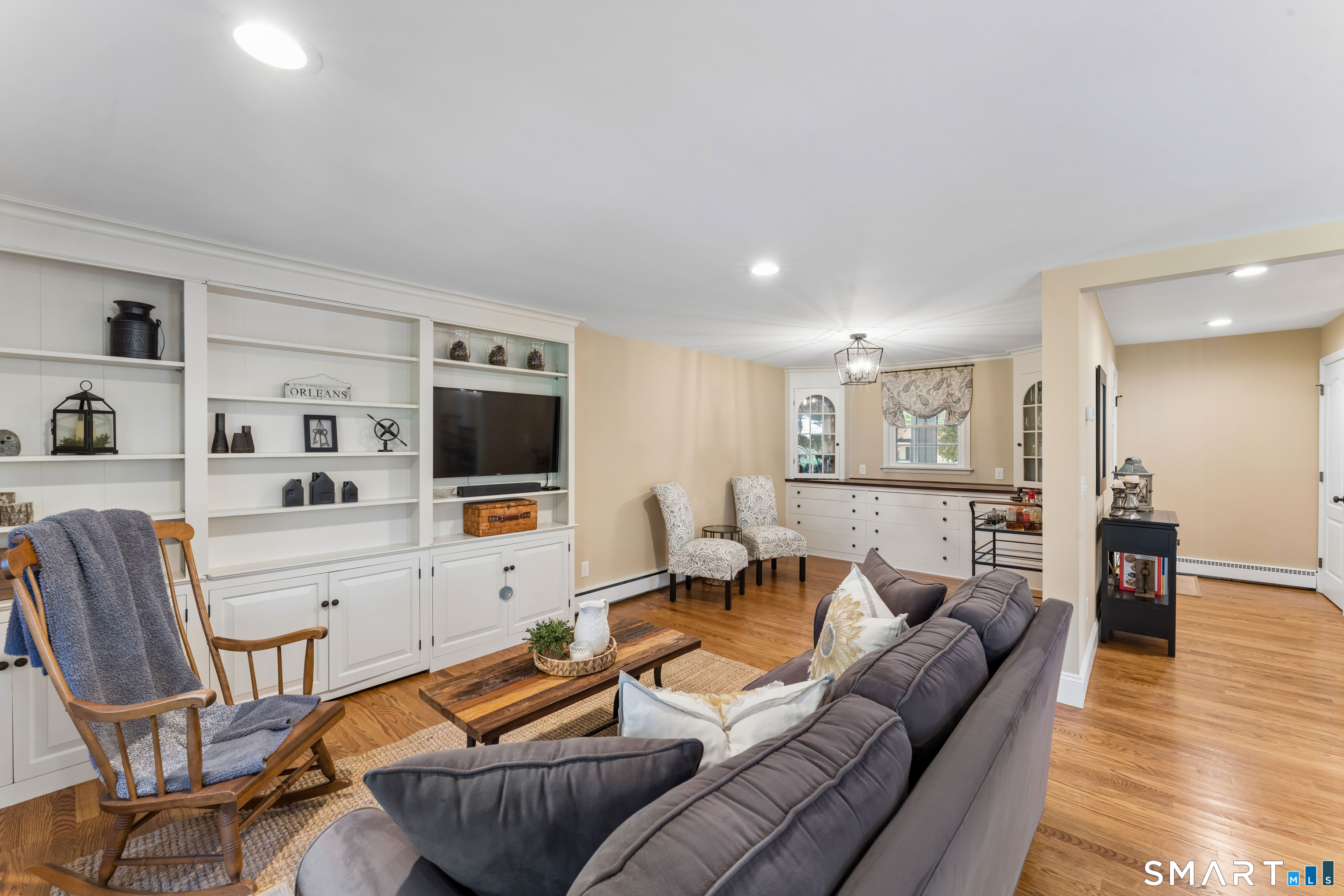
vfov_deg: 81.2
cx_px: 672
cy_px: 448
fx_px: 523
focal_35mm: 14
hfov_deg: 104.3
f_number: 13
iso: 400
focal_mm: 14
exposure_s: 1/2.5
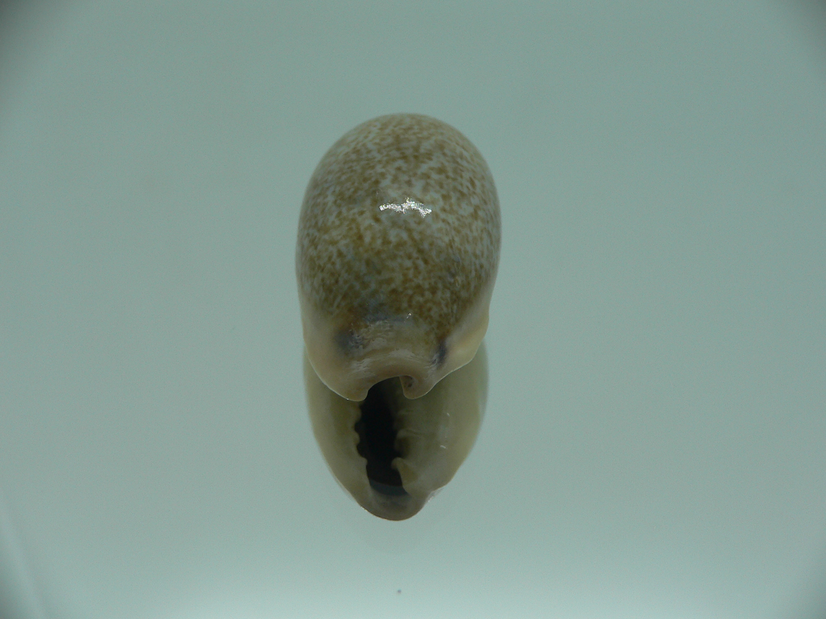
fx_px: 835
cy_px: 310
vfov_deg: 40.7
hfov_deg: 52.6
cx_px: 413
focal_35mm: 35
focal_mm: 4.6
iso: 80
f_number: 2.8
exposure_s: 1/60
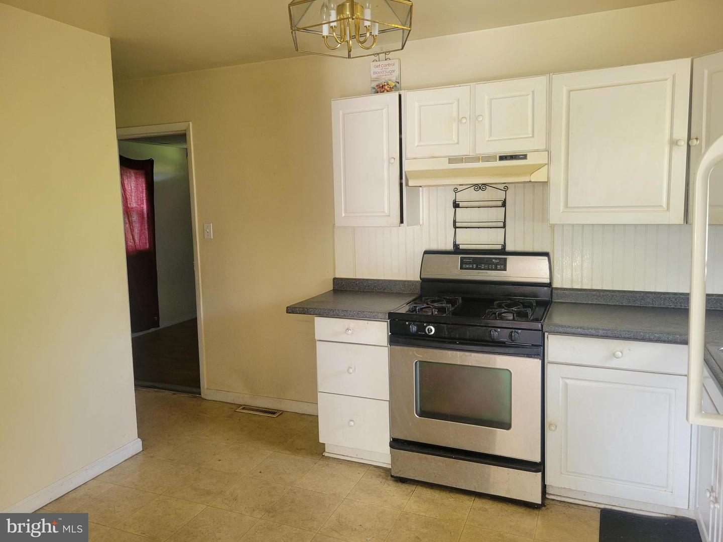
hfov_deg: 67.3
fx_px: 543
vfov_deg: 53.1
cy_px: 271
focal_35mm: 26
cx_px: 362
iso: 160
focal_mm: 5.4
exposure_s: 1/60
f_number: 1.8
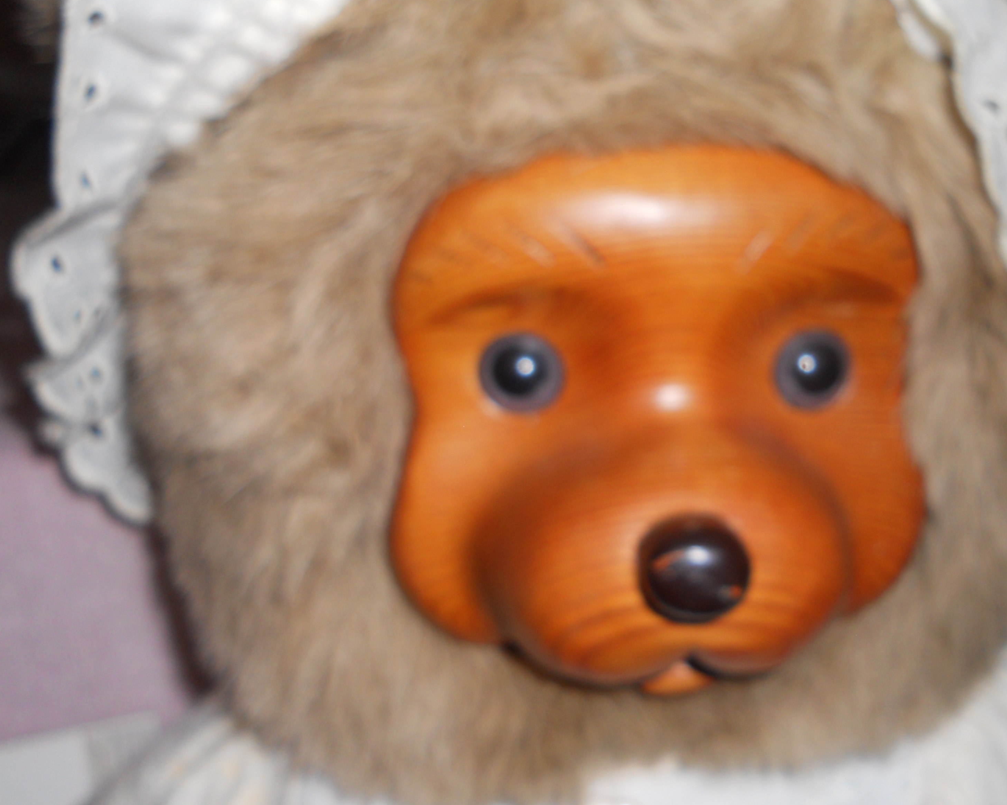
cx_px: 642
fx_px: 1281
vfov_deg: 34.8
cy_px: 346
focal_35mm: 43
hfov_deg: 42.5
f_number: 8.8
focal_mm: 5.8
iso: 80
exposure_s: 1/25
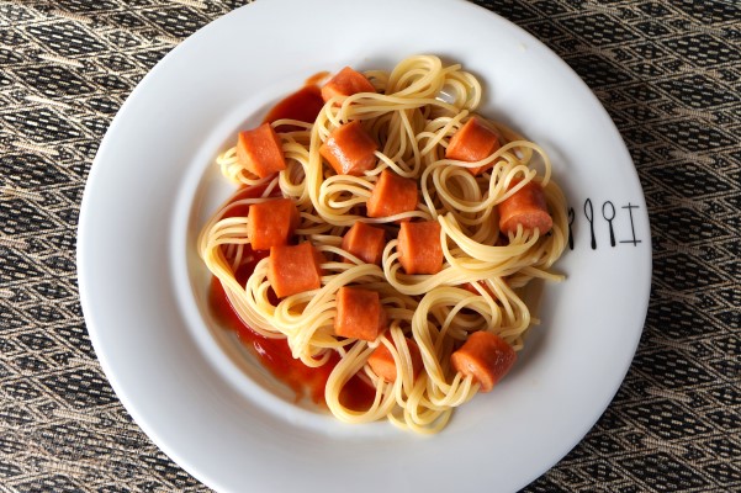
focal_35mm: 48
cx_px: 370
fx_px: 987
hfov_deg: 41.1
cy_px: 246
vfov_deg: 28.0
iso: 100
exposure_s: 1/200
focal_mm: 32
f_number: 5
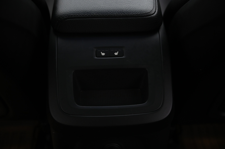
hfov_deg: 42.8
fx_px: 287
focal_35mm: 46
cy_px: 74
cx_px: 112
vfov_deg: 29.2
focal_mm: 46
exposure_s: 1/15
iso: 2000
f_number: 4
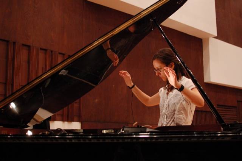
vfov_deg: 25.7
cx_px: 121
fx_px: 352
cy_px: 80
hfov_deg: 37.9
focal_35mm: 52
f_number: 4
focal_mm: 35
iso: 1600
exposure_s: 1/60
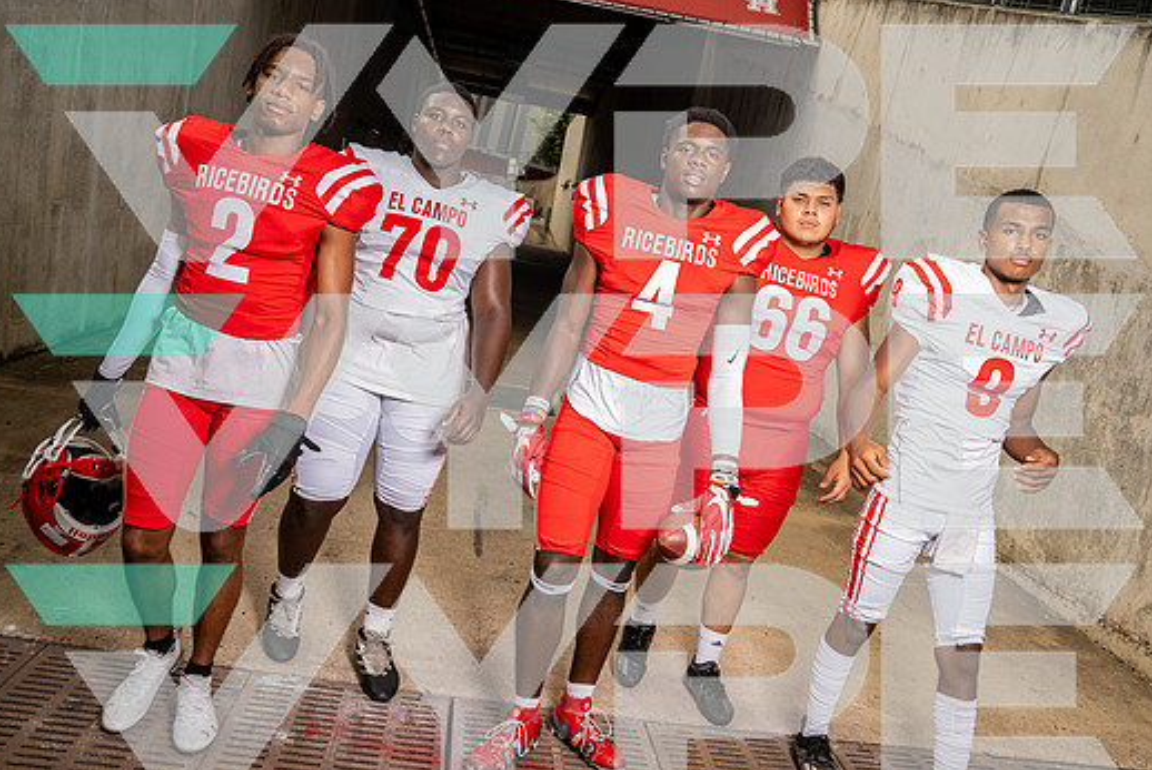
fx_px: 896
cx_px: 578
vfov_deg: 46.4
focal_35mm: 28
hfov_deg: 65.4
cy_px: 413
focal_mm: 25
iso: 100
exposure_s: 1/200
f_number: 8
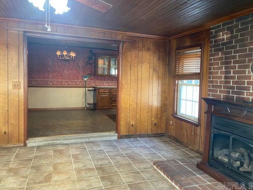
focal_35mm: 27
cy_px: 92
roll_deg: -1.2
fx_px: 197
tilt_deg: -4.2
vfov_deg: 51.3
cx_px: 128
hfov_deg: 65.3
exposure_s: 1/60
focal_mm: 4.25
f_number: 1.8
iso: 320
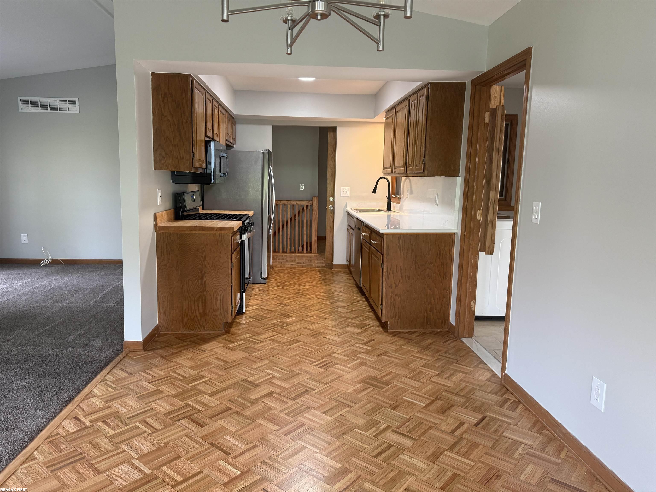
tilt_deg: -6.9
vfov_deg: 56.8
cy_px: 246
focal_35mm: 24
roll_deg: -0.6
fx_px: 455
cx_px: 328
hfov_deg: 71.6
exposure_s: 1/77
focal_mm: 6.76
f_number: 1.78
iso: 200
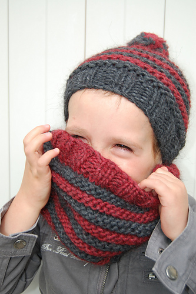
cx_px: 98
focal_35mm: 51
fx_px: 417
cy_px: 147
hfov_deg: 26.5
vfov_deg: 38.9
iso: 400
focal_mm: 34
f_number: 4.5
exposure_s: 1/400
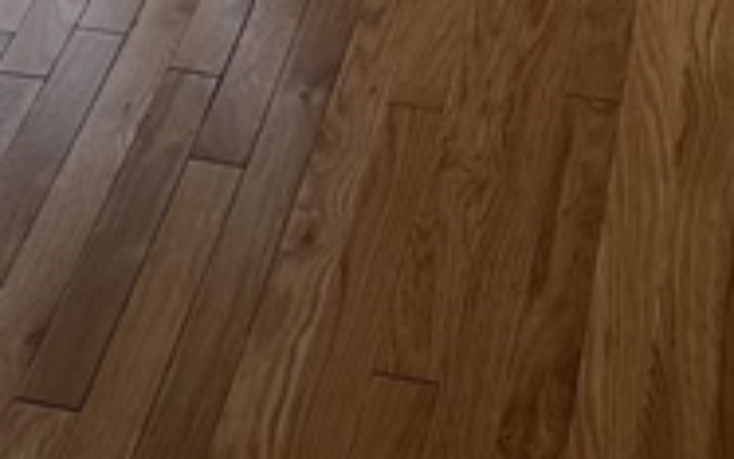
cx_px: 149
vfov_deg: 8.0
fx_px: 2781
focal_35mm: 139
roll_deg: -1.4
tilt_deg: -8.7
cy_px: -945
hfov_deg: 14.9
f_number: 1.78
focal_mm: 6.86
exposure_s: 1/426
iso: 80
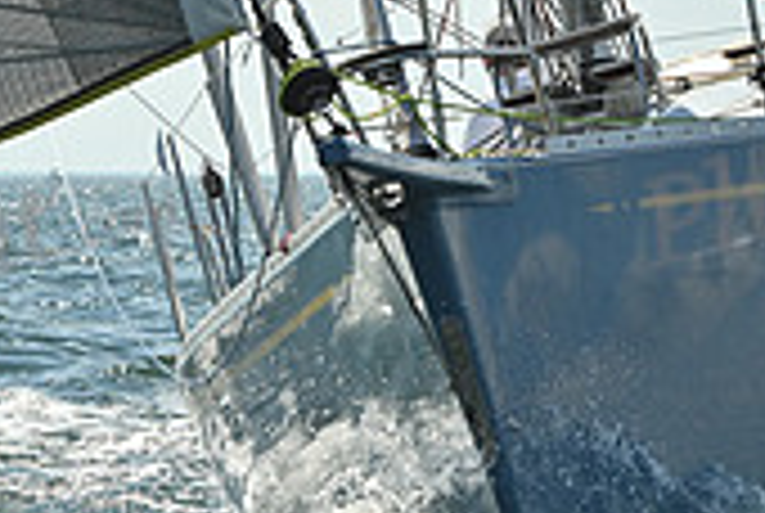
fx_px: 10516
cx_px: 414
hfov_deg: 4.2
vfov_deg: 2.8
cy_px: -20
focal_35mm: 494
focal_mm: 145
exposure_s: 1/1000
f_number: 10
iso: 250
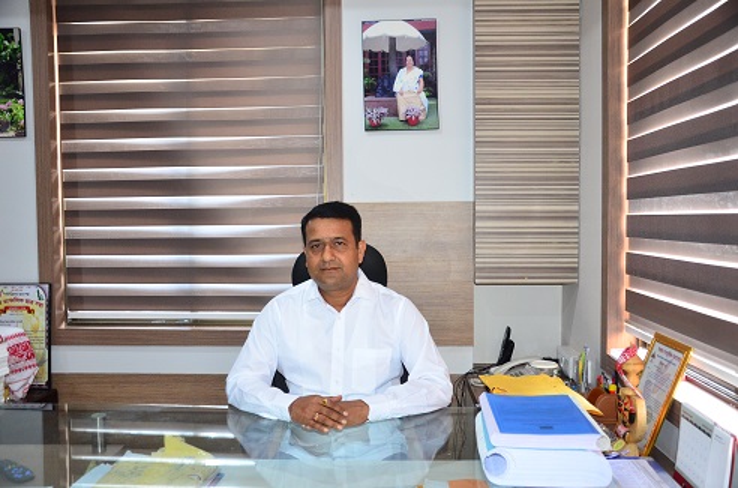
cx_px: 369
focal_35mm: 33
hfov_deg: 57.4
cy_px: 244
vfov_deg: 39.7
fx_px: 675
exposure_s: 1/50
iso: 1600
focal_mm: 22
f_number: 3.8
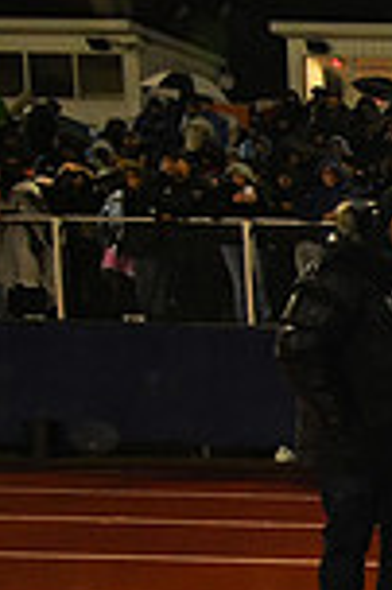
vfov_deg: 32.1
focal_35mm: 61
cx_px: 1060
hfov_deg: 12.9
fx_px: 999
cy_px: 464
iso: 4000
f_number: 5.6
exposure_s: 1/200
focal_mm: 16
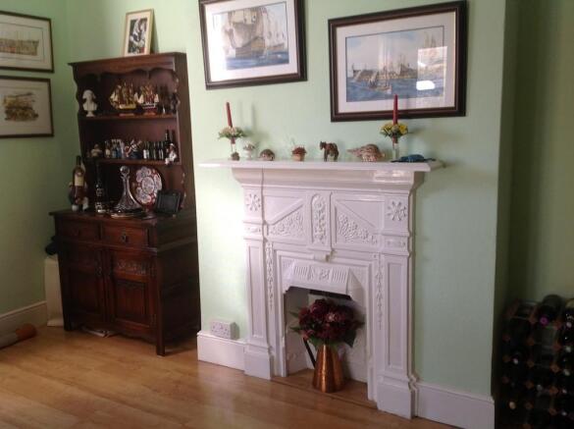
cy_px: 214
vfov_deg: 40.6
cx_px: 287
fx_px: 580
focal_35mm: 35
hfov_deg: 52.7
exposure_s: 1/30
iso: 64
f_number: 2.4
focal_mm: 4.28
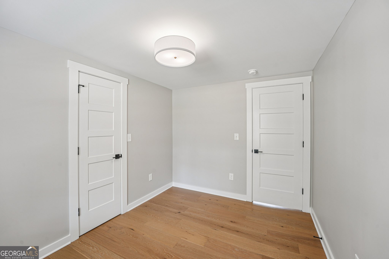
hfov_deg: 104.3
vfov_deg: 81.2
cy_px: 130
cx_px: 194
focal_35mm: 14
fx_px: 151
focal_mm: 14
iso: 100
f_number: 8
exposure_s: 1/4
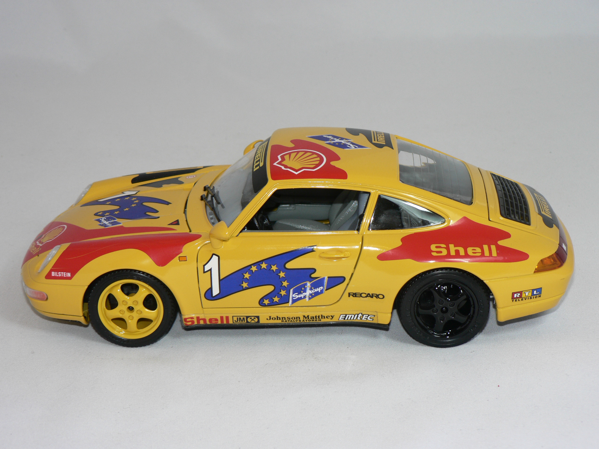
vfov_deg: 19.9
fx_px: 1281
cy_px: 224
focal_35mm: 74
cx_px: 300
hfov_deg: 26.3
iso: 80
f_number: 3.2
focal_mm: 12.4
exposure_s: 1/60
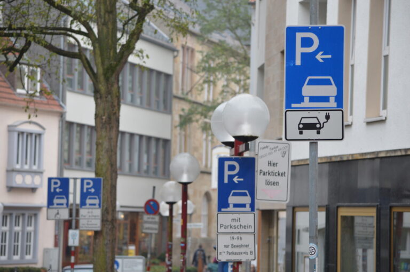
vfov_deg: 8.7
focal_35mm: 158
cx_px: 205
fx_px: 1791
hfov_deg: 13.1
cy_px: 136
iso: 400
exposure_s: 1/80
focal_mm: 105
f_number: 4.8
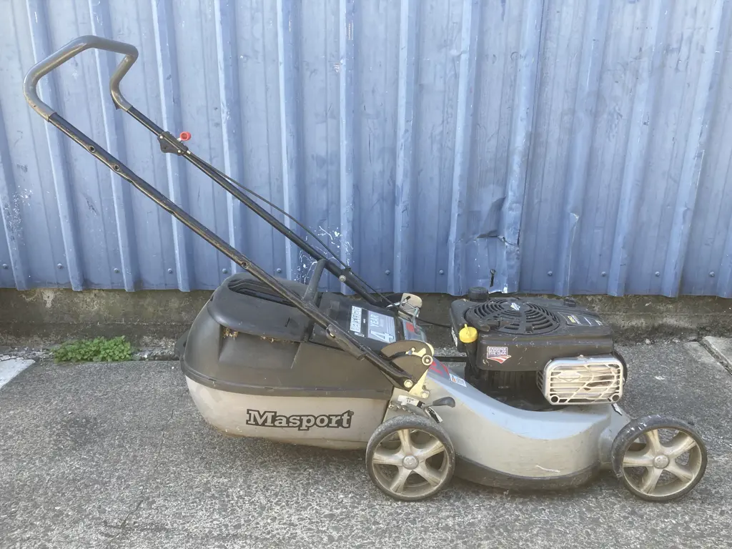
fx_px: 592
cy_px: 274
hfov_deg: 63.4
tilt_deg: -17.7
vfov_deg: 49.7
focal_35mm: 28
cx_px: 366
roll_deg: -1.5
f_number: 1.8
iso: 32
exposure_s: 1/121
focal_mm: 3.99
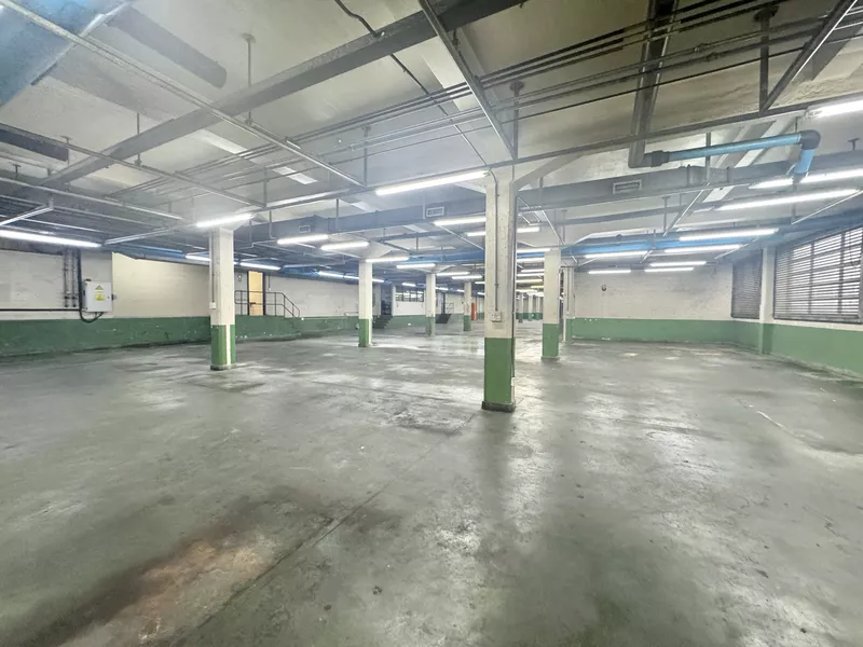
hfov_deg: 102.1
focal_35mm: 14
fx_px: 349
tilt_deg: -3.9
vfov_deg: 85.7
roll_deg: +0.1
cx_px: 432
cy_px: 324
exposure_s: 1/100
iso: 320
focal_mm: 2.22
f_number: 2.2
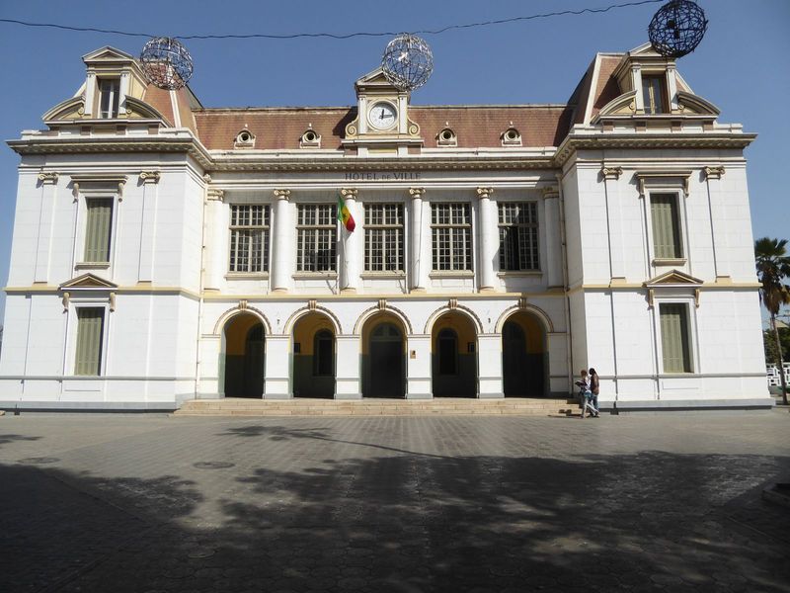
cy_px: 296
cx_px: 395
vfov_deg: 54.9
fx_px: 571
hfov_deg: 69.4
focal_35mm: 25
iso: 80
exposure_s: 1/1300
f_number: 3.3
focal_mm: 4.3
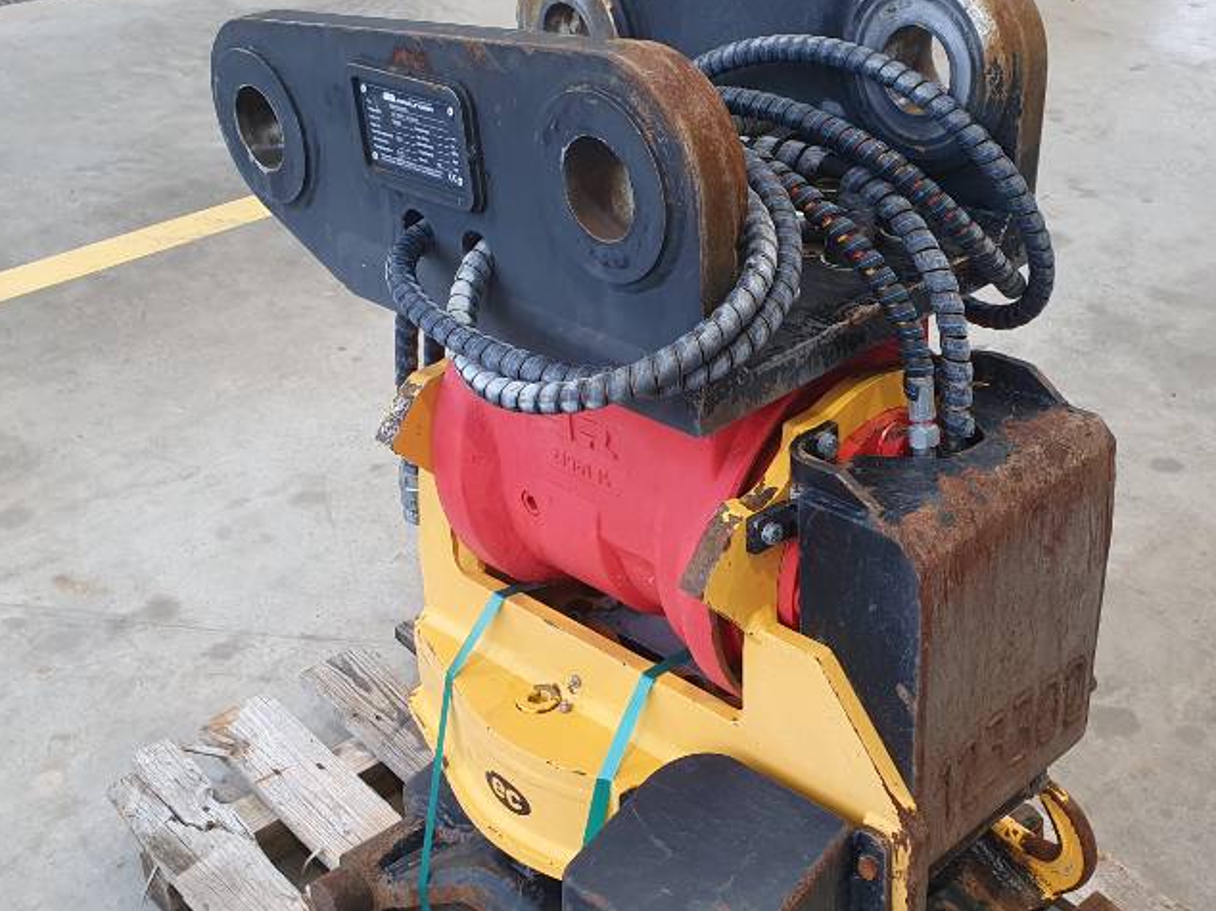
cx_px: 731
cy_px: 604
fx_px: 1475
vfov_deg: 34.0
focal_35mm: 42
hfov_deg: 44.6
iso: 100
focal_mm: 4.32
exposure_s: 1/100
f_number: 2.4
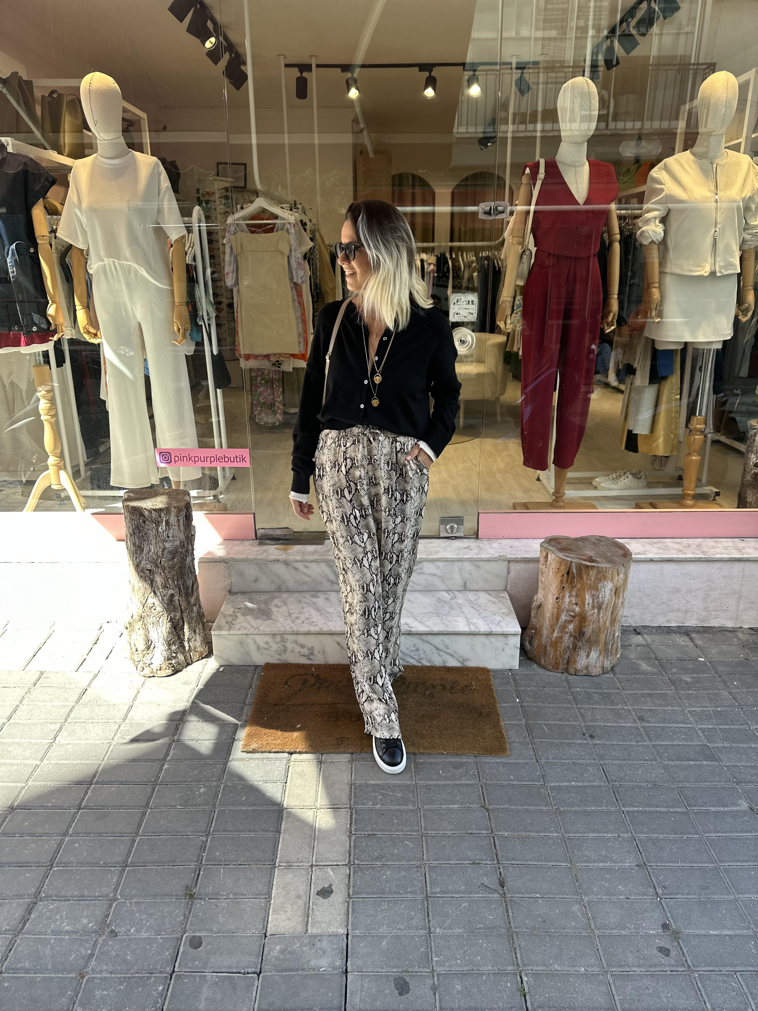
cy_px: 506
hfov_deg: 56.8
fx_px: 701
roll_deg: +0.4
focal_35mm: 24
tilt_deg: -18.2
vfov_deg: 71.6
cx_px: 379
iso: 80
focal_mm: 6.86
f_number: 1.78
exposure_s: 1/306
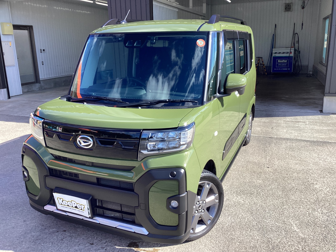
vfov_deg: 45.4
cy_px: 126
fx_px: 301
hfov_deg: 58.4
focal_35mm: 31
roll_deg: +2.2
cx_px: 168
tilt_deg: -16.1
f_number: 2.4
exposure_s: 1/506
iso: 25
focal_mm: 3.3
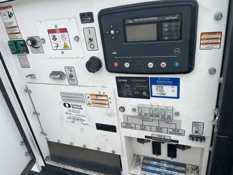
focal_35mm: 26
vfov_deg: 53.1
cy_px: 88
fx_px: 175
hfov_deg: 67.3
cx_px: 116
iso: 50
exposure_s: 1/1832
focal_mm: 5.1
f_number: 1.6
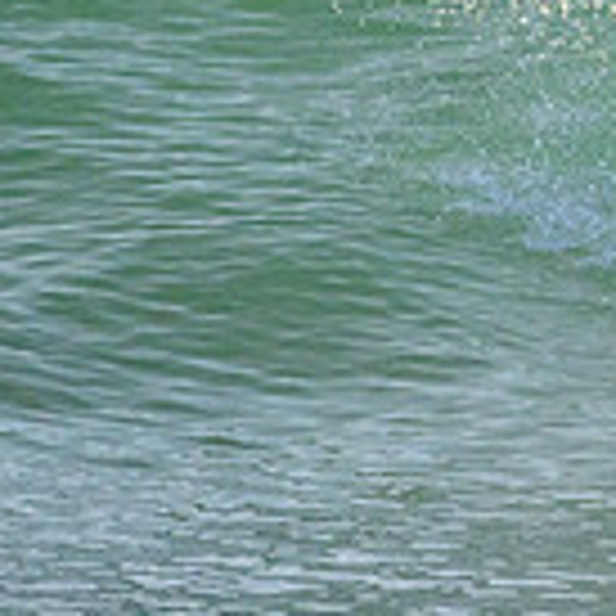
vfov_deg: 0.6
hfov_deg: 0.6
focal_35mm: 2882
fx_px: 58023
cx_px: 1223
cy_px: 11
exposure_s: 1/2000
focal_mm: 800
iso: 2200
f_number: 11
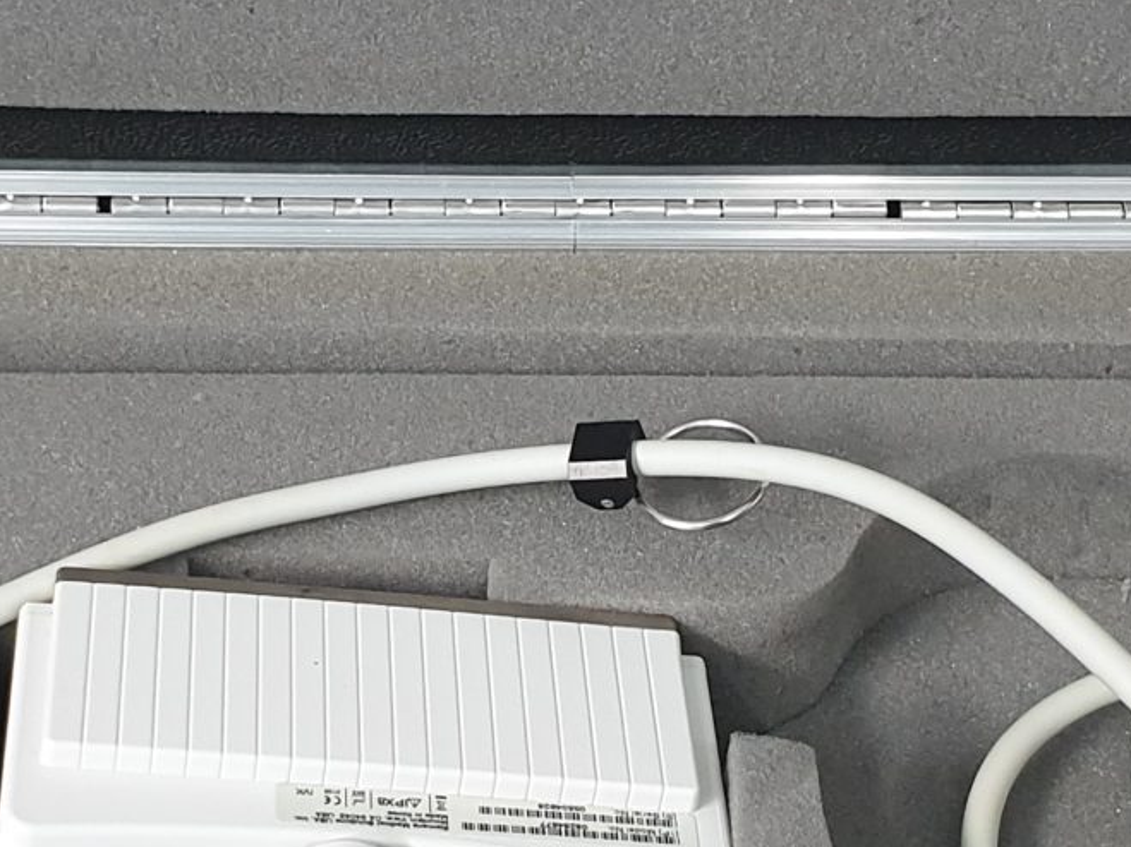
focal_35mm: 101
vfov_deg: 14.6
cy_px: 532
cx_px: 522
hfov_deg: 19.4
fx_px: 3299
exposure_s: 1/33
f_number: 2.4
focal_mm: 4.3
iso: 320
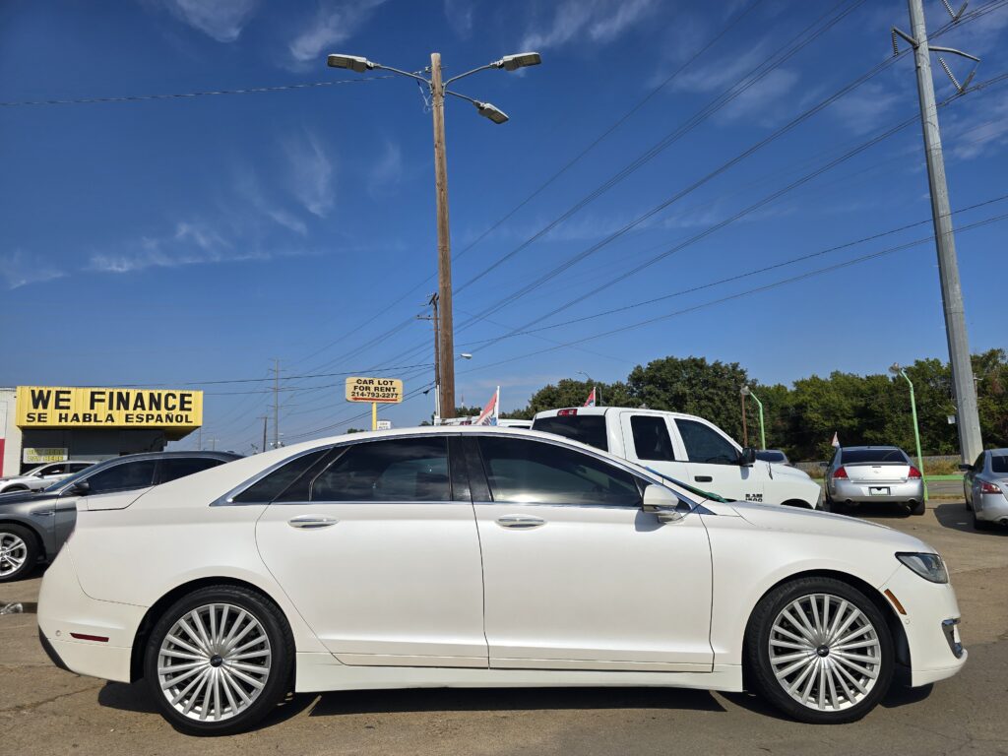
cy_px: 378
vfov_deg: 58.9
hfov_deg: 73.9
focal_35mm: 23
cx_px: 504
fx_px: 670
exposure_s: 1/1567
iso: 12
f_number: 1.7
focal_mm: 6.3
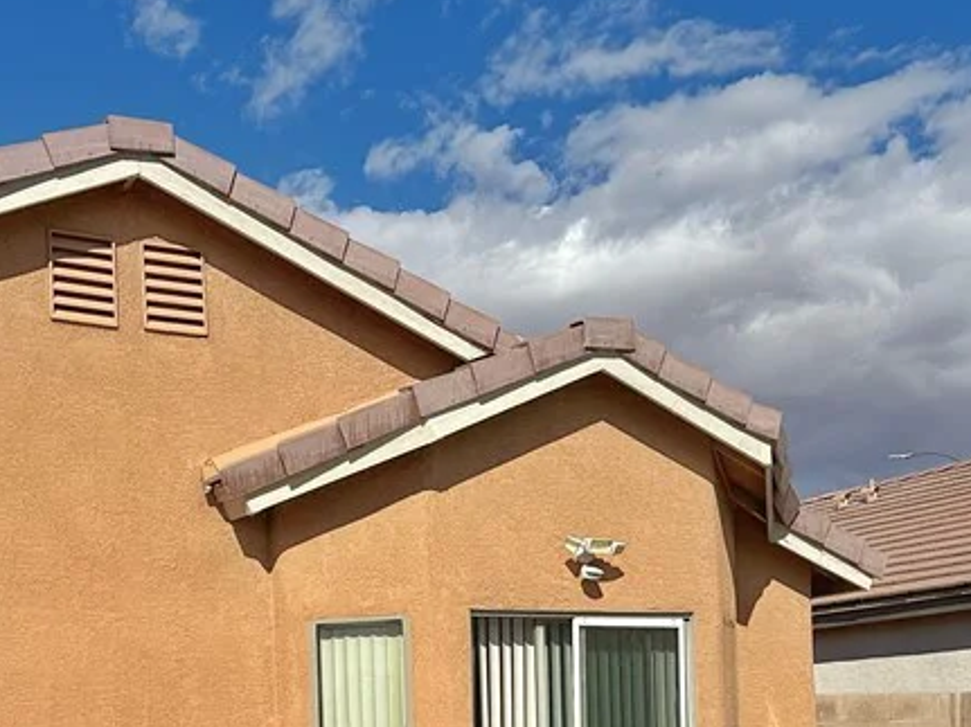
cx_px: 502
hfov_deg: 33.8
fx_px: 1598
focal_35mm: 57
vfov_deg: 24.4
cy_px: 738
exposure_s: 1/12048
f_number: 1.78
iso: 80
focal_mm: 6.86
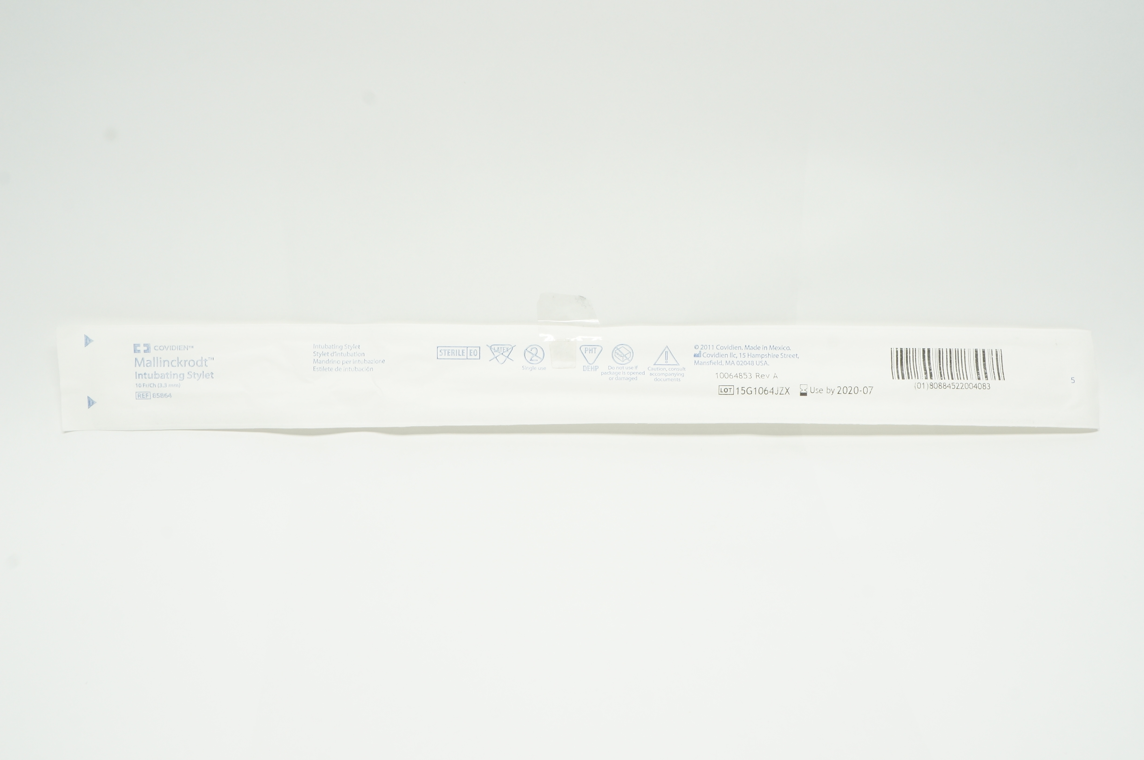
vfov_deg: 32.9
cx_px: 572
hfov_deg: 48.0
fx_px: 1286
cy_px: 380
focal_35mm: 40
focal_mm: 27
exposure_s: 1/13
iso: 400
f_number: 13
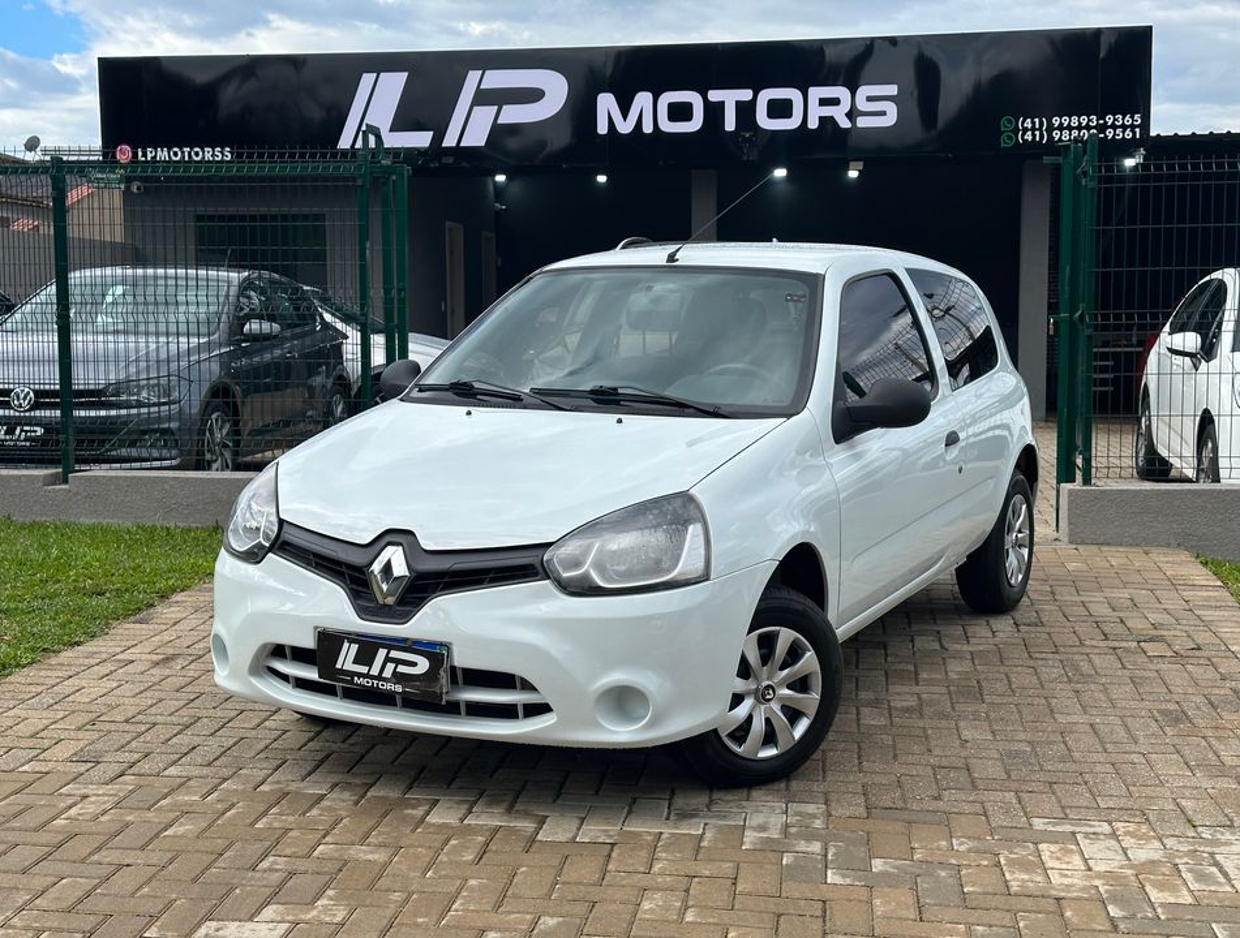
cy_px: 469
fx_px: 1725
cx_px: 620
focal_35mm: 48
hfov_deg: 39.5
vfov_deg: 30.4
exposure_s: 1/1848
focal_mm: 6.86
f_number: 1.78
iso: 64
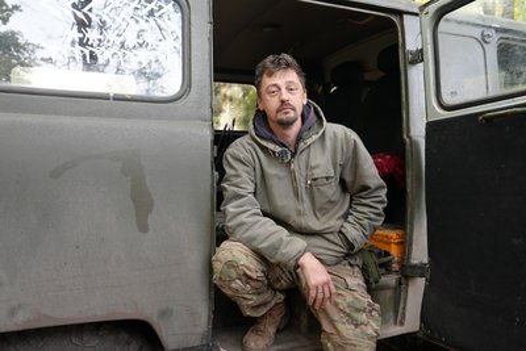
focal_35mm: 30
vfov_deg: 43.6
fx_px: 438
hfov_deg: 61.9
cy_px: 176
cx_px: 263
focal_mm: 30
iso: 800
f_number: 4
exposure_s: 1/160
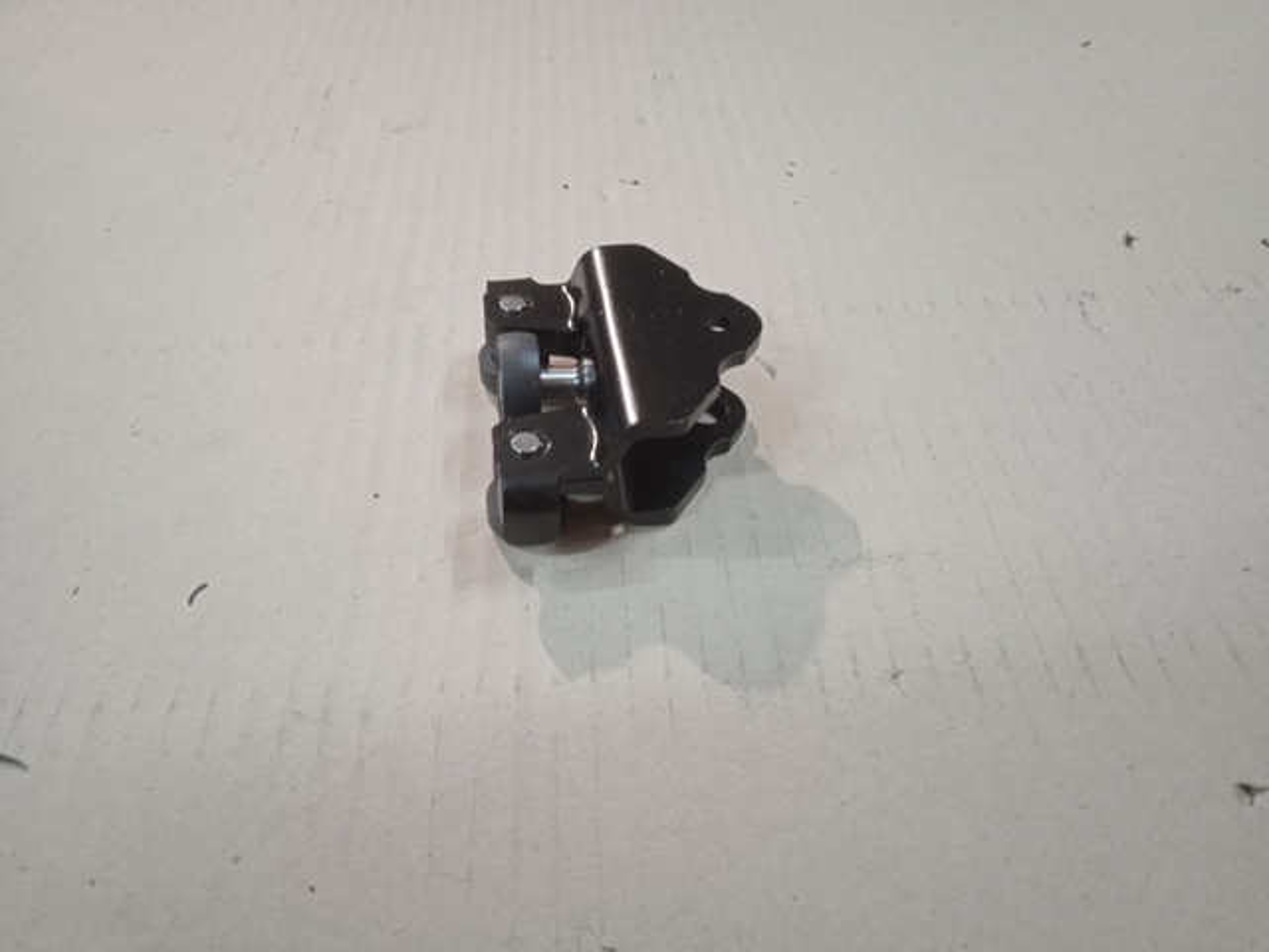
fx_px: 1026
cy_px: 476
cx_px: 634
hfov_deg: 63.4
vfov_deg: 49.7
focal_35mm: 28
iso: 709
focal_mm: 3.43
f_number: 2.2
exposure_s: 1/25
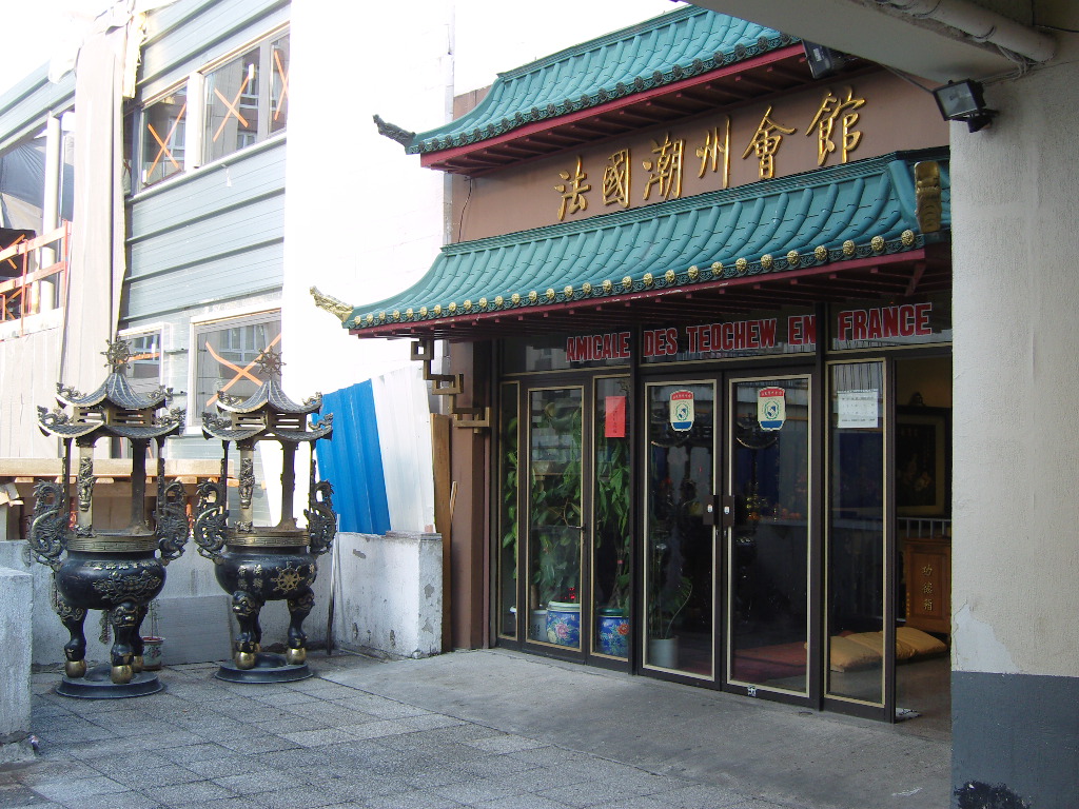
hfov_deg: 42.9
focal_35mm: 44
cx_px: 540
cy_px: 404
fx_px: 1372
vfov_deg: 32.9
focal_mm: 9.4
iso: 100
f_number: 3.1
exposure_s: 1/60
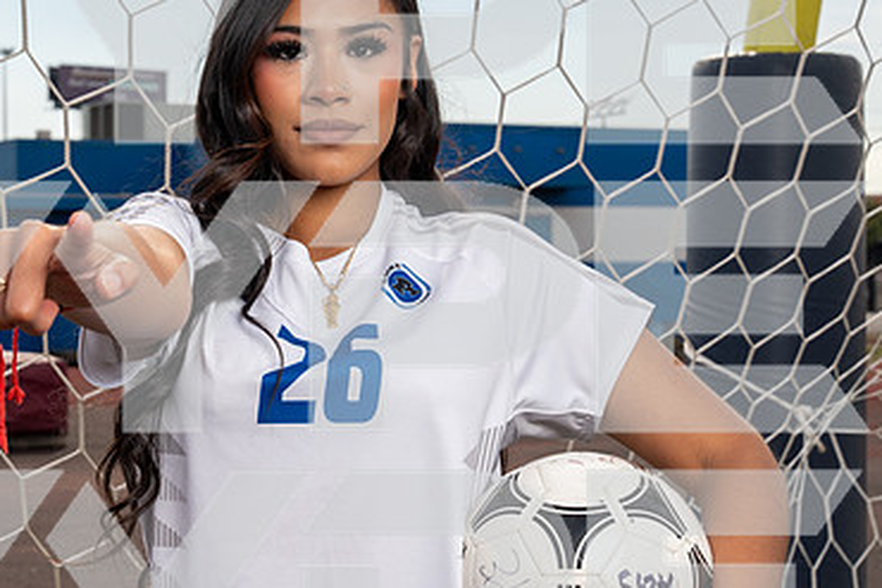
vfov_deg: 15.0
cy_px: 308
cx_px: 262
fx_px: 2230
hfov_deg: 22.2
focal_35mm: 91
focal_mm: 58
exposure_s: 1/200
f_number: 9
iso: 100
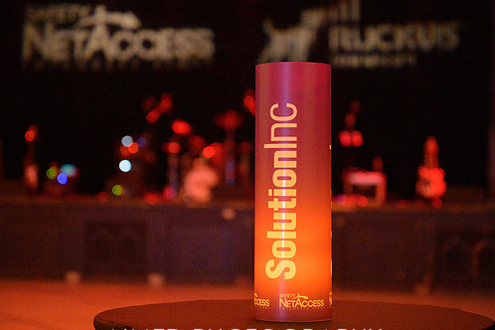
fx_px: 1155
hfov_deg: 24.2
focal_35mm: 84
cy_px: 165
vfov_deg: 16.3
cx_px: 245
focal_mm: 70
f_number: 2.8
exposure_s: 1/125
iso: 3200
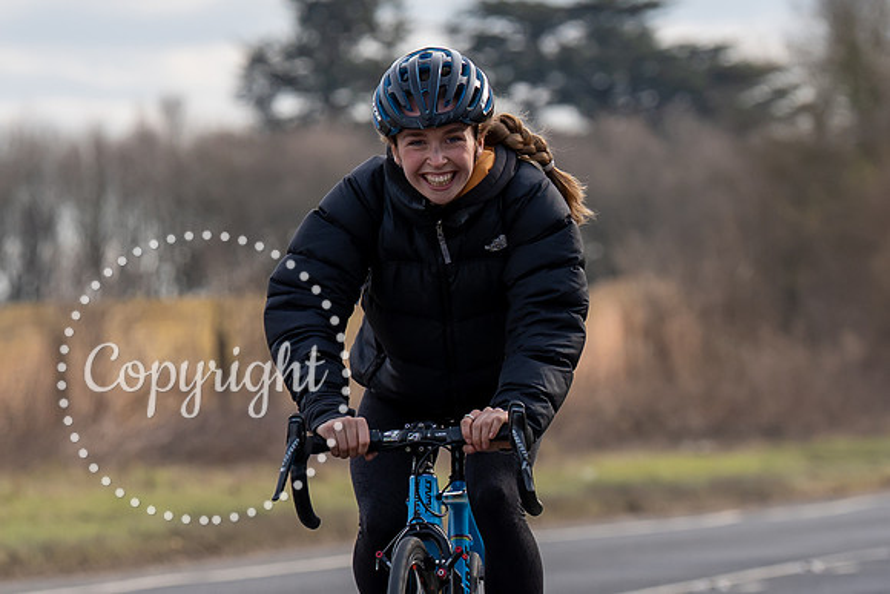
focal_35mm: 438
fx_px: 10822
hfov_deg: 4.7
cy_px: 235
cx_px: 456
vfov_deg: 3.1
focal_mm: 136
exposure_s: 1/800
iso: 125
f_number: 4
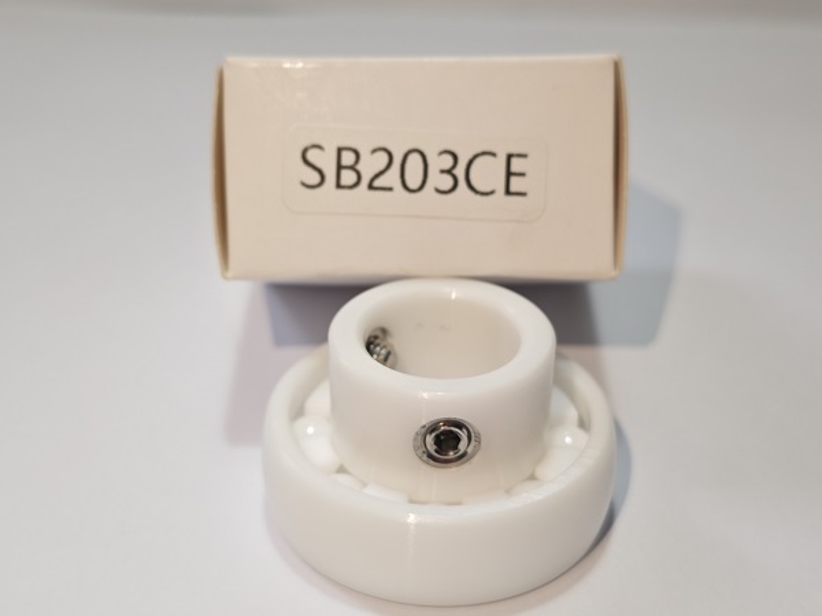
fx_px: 1211
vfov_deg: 28.6
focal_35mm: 51
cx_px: 411
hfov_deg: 37.5
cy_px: 308
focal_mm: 6.55
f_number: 1.6
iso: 50
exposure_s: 1/20
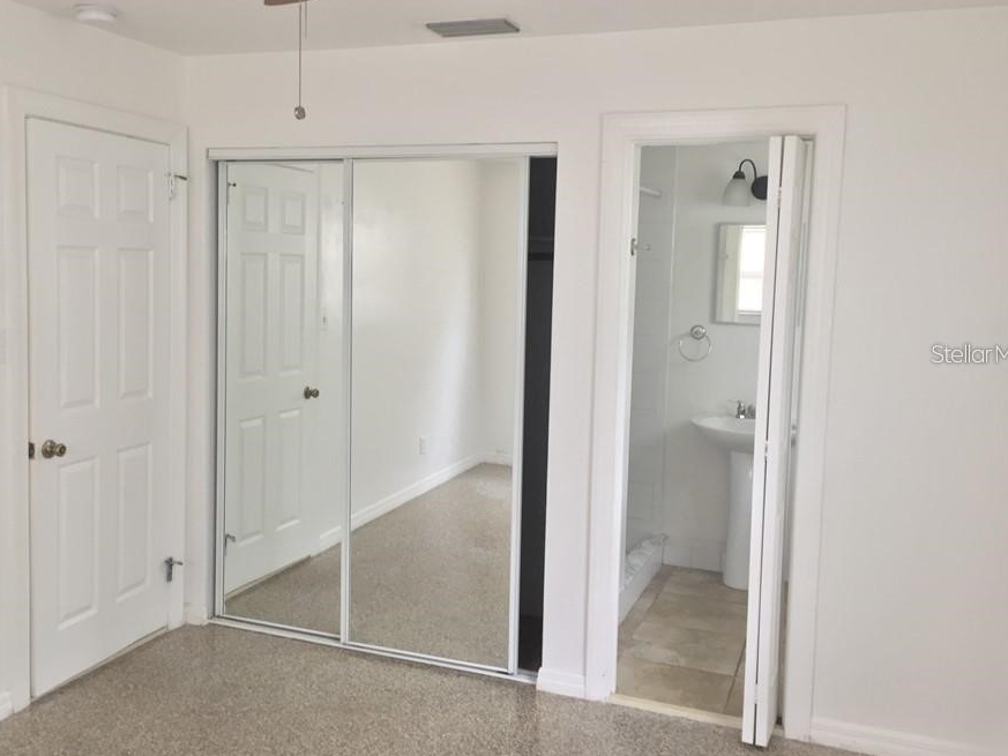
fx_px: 990
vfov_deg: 41.8
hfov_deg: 53.8
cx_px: 449
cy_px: 353
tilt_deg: -6.5
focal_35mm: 34
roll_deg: -1.7
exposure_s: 1/30
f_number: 2.2
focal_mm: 4.15
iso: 100
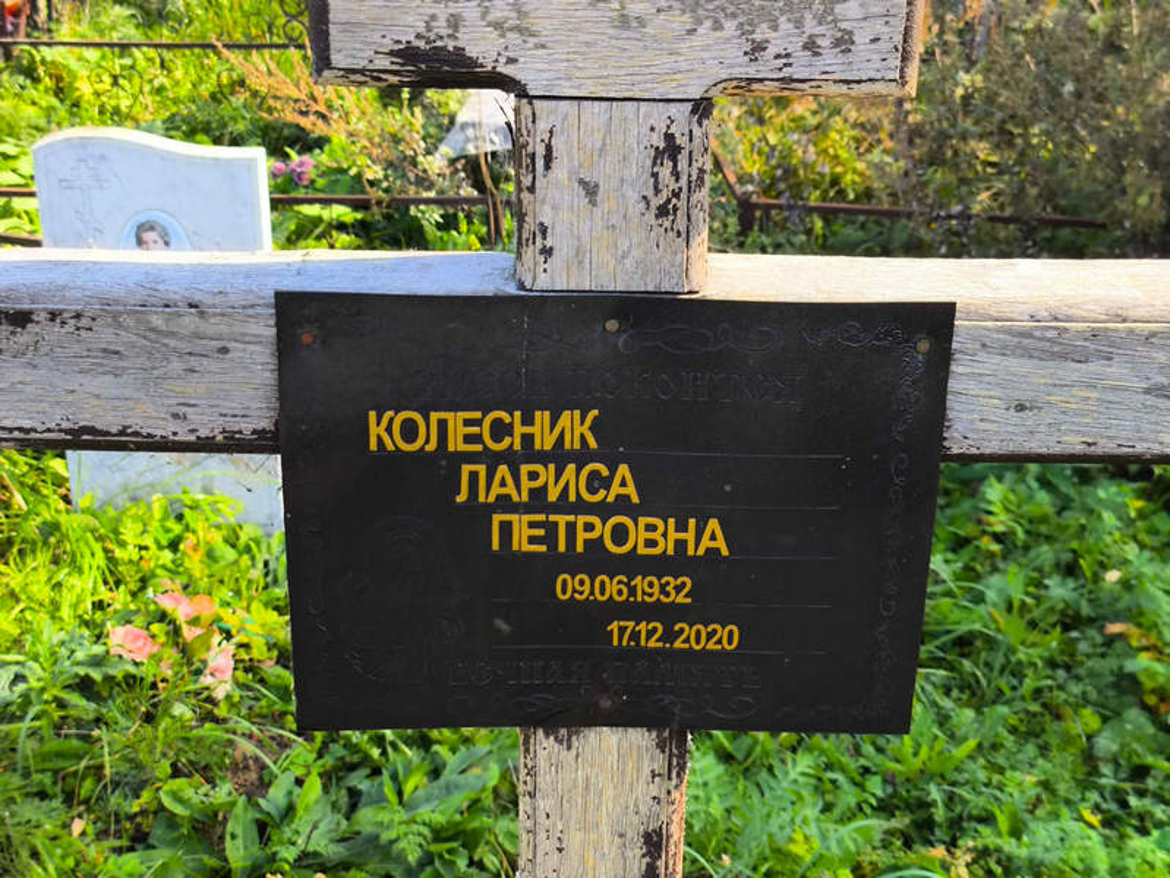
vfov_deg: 29.1
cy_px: 439
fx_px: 1691
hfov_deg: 38.2
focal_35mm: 50
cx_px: 585
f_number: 1.7
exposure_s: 1/244
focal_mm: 4.71
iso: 50
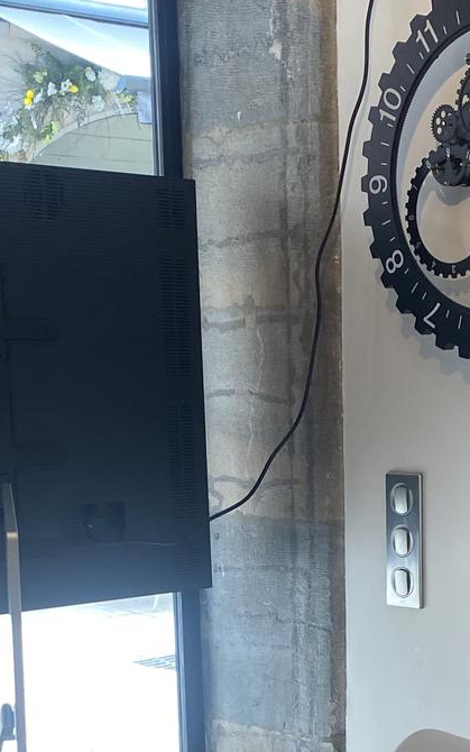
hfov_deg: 16.4
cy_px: 704
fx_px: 1618
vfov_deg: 25.2
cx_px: 381
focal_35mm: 79
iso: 80
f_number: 1.8
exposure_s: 1/100
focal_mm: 4.25
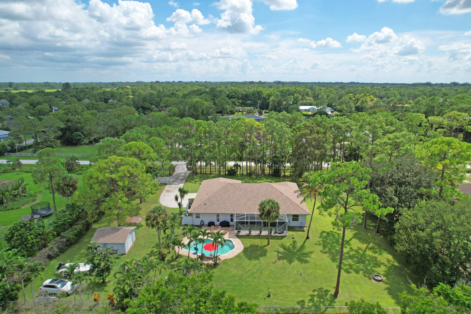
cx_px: 236
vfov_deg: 57.2
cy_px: 157
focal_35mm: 22
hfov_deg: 78.6
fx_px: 288
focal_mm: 8.38
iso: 100
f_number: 2.8
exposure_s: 1/2000
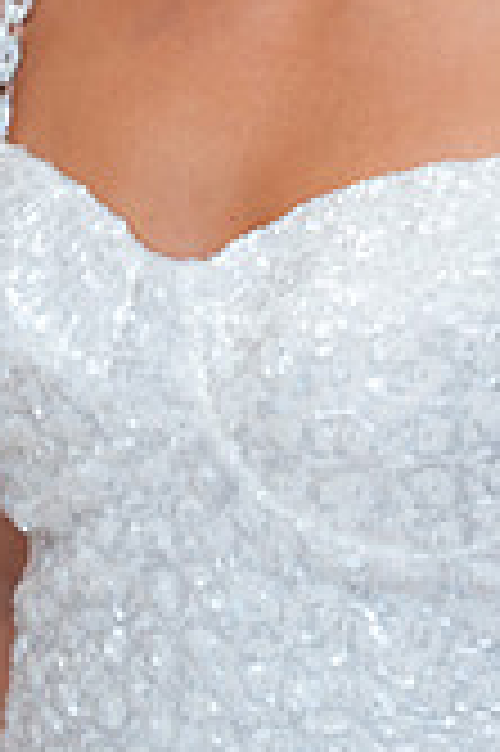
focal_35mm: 189
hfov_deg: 7.2
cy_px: -230
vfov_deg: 10.6
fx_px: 3945
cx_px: 324
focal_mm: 70
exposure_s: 1/200
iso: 1250
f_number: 3.5
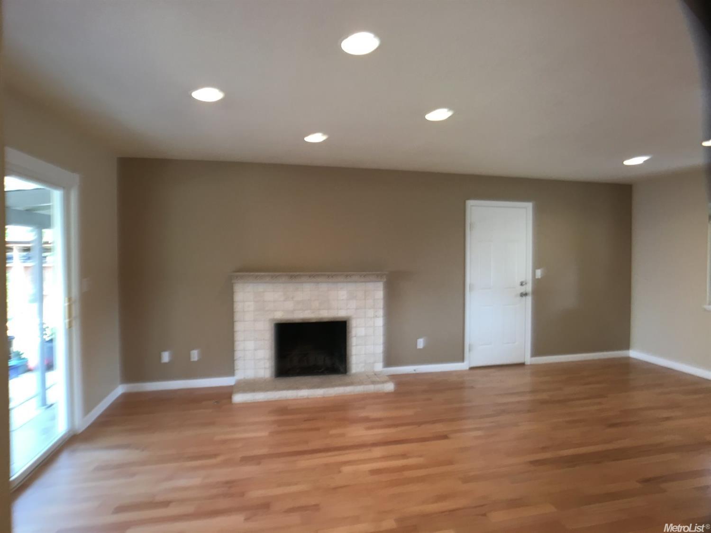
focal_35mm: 29
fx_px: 595
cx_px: 356
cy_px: 266
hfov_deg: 61.7
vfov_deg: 48.2
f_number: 2.2
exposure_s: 1/15
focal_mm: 4.15
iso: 32
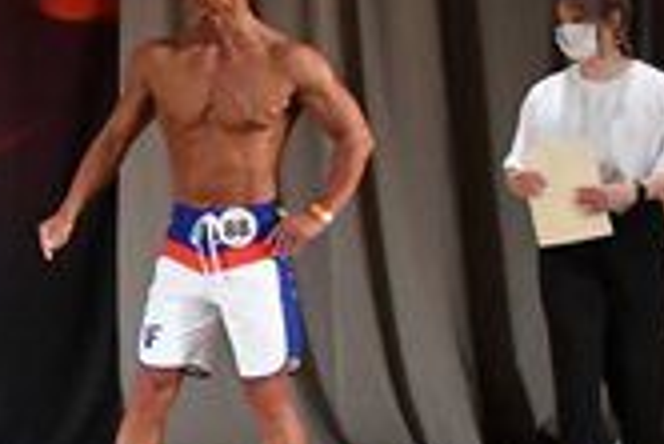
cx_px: -842
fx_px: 7218
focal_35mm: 391
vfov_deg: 3.5
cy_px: 128
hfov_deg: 5.1
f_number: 5.6
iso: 3200
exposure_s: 1/400
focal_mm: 56
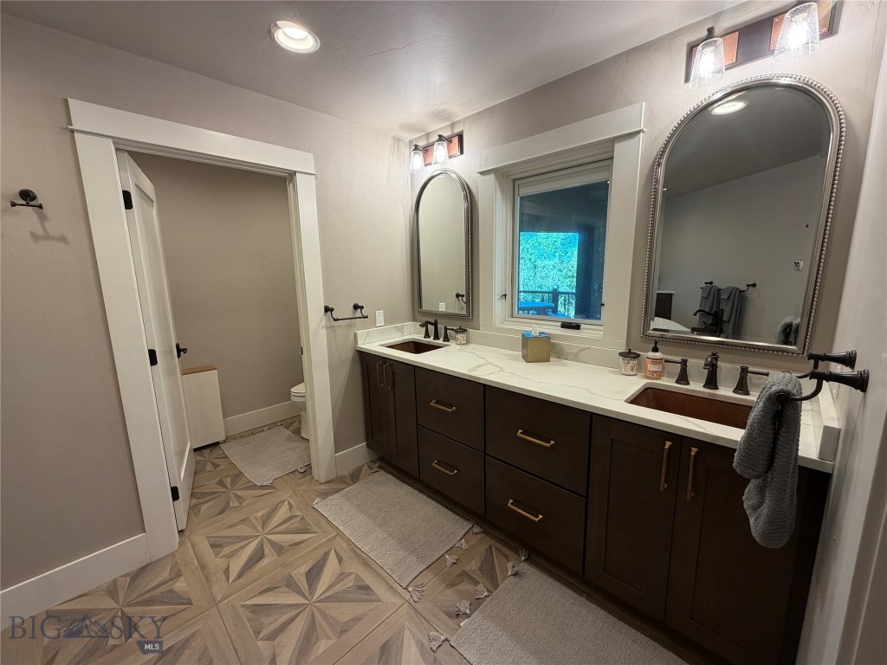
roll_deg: +0.8
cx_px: 444
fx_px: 359
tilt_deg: -9.4
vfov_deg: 85.7
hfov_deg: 102.1
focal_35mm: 14
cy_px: 332
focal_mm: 2.22
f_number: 2.2
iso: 250
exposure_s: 1/120
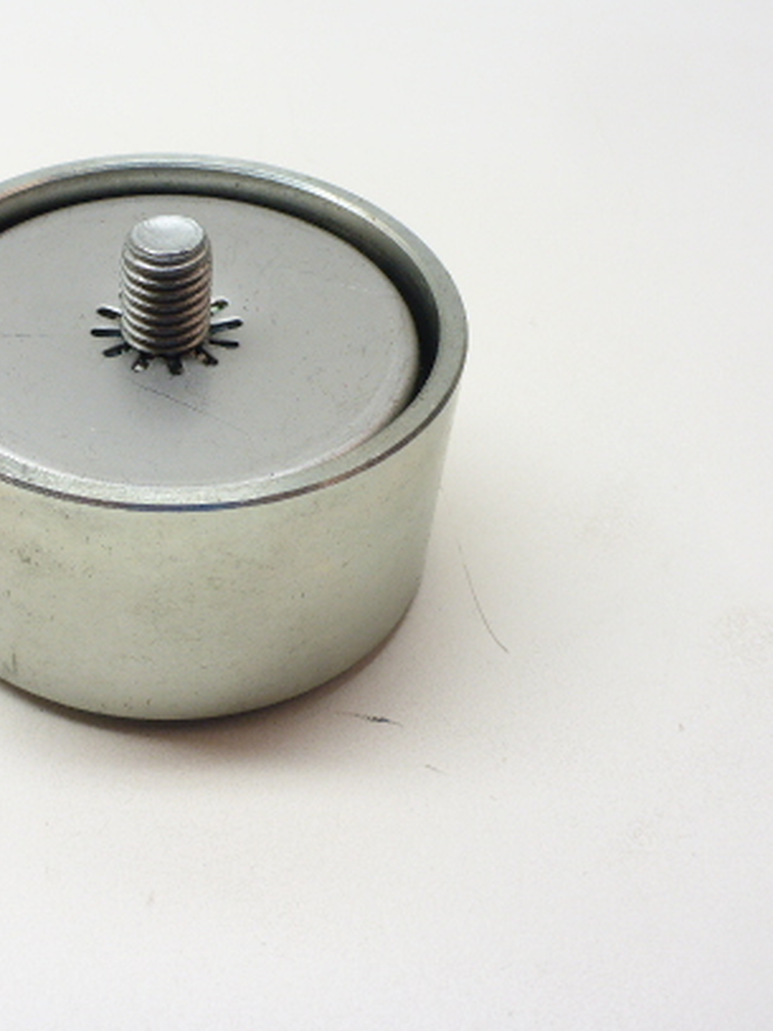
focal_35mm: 44
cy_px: 433
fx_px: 1311
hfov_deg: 31.9
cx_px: 147
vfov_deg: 42.8
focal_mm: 4.9
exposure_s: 1/60
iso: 100
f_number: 3.3
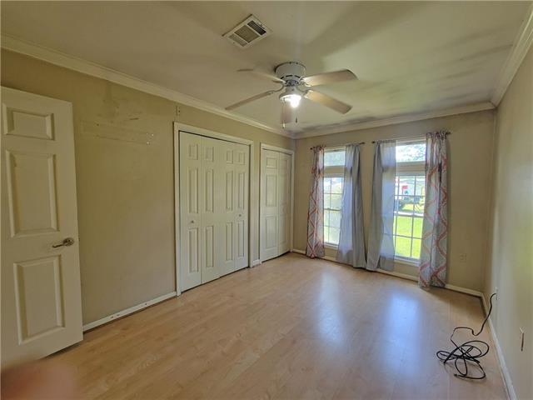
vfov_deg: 89.9
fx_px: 200
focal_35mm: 13
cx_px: 266
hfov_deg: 106.2
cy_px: 200
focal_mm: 2.2
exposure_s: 1/60
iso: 160
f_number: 2.2
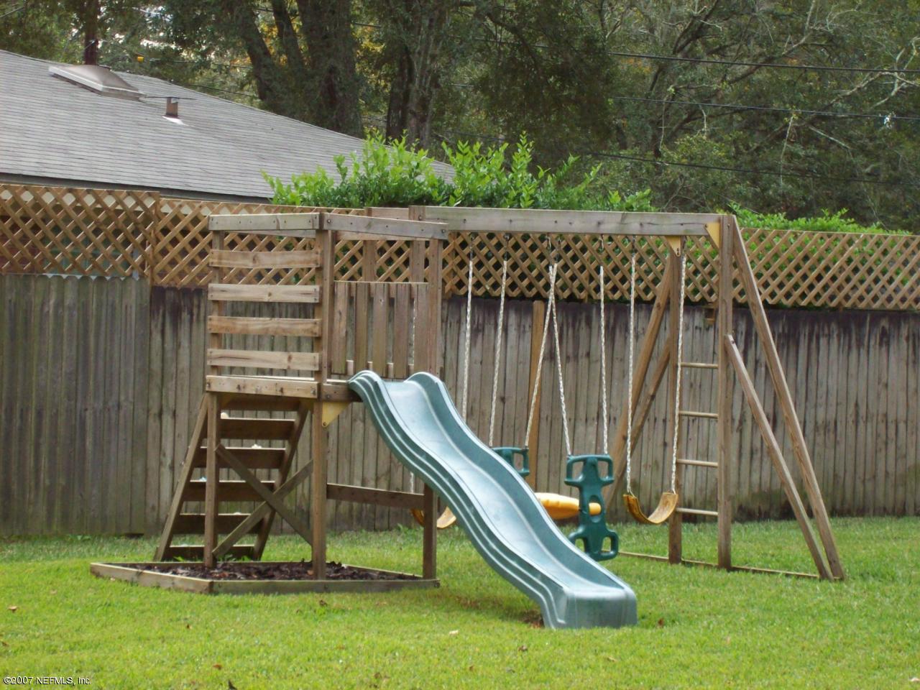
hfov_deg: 18.2
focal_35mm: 108
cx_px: 460
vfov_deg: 13.7
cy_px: 345
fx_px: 2870
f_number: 4.8
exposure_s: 1/253
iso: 200
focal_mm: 18
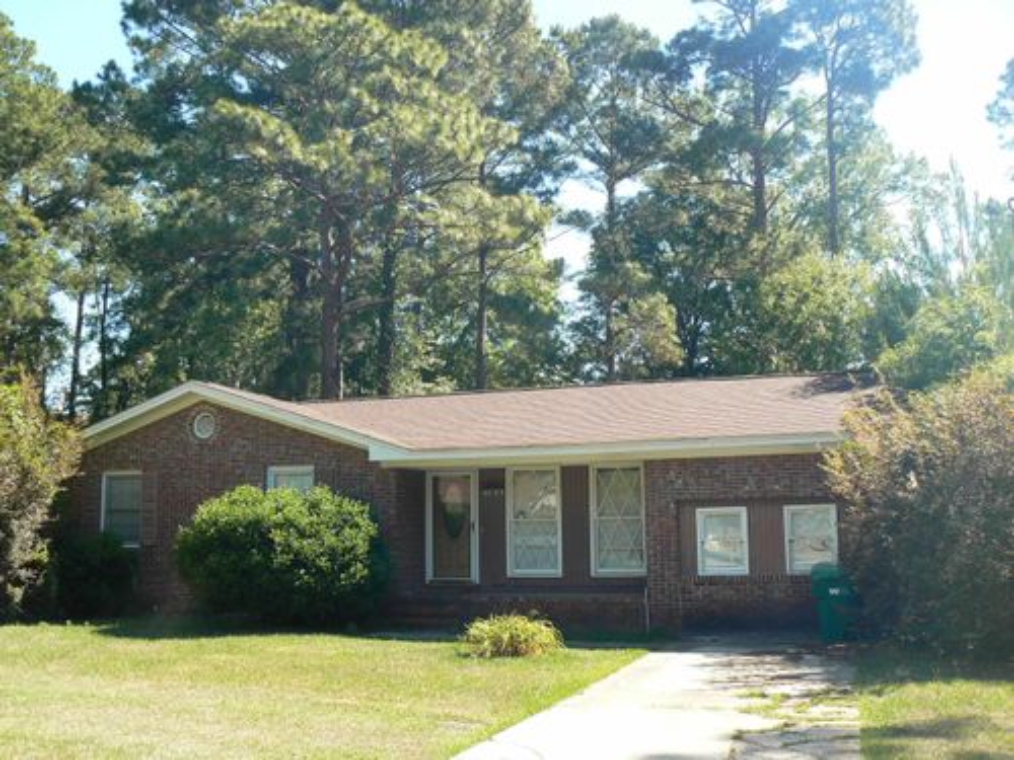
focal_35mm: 36
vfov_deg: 39.7
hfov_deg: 51.4
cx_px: 507
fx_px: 1055
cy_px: 380
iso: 80
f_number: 5.6
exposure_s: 1/125
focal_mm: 6
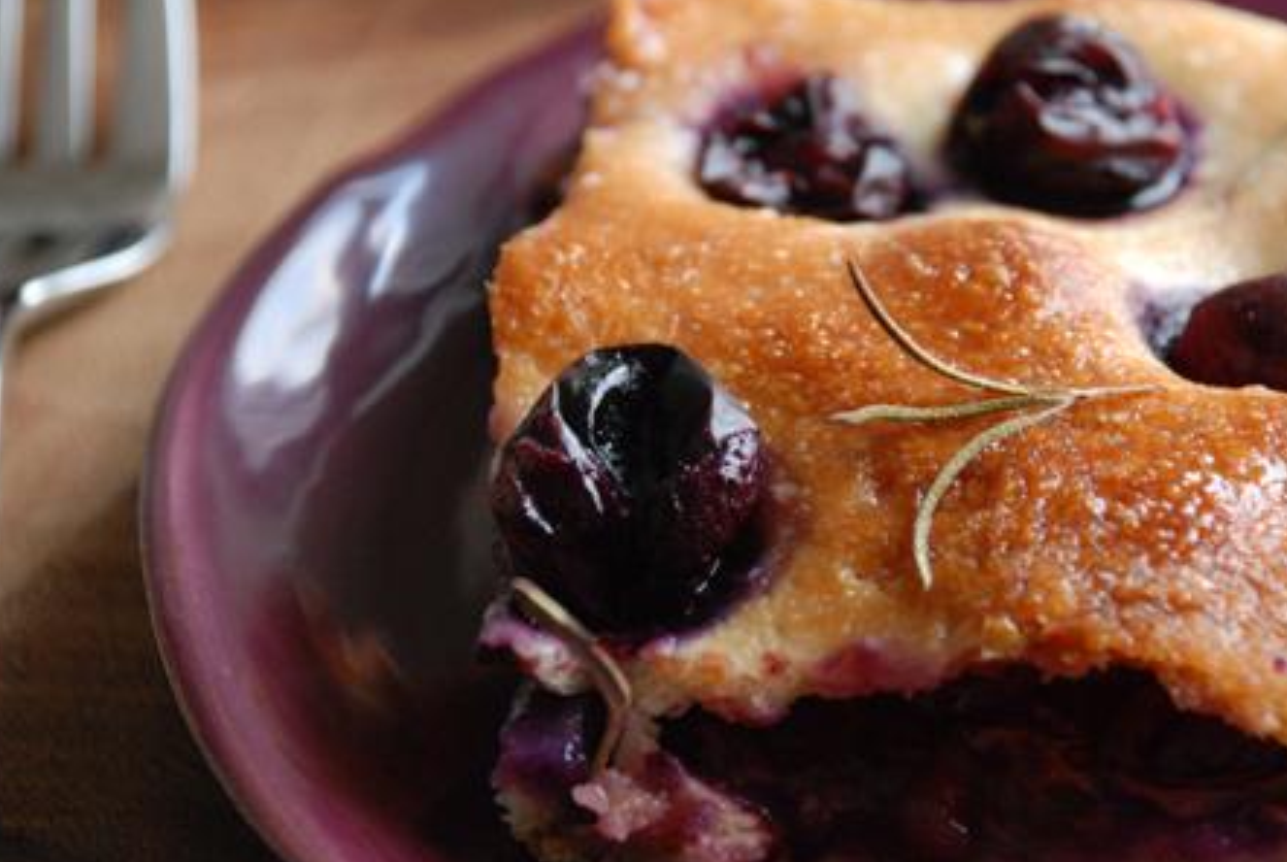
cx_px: 737
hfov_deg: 7.5
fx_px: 9833
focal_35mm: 275
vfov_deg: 5.0
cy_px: 478
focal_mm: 135
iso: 1000
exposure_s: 1/6
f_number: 5.6
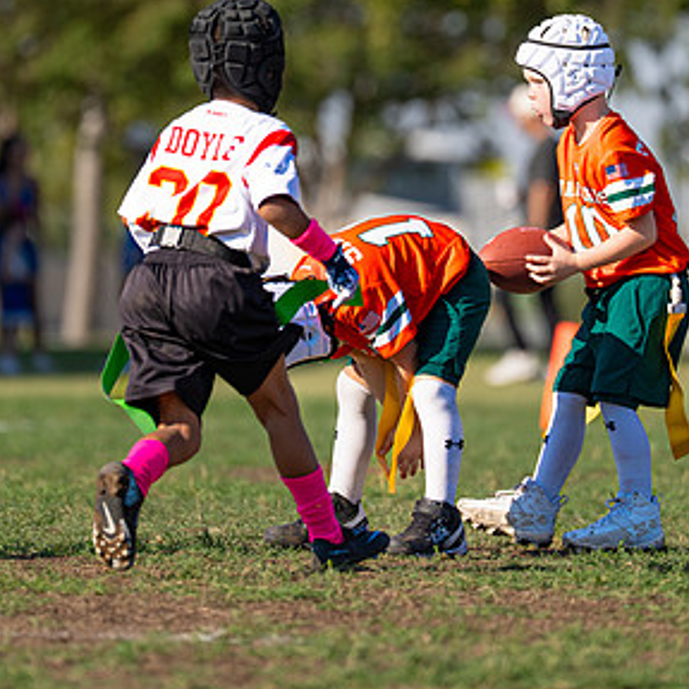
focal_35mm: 445
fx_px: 10021
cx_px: 363
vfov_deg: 3.9
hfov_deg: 3.9
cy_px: 225
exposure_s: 1/4000
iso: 200
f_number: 2.8
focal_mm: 200
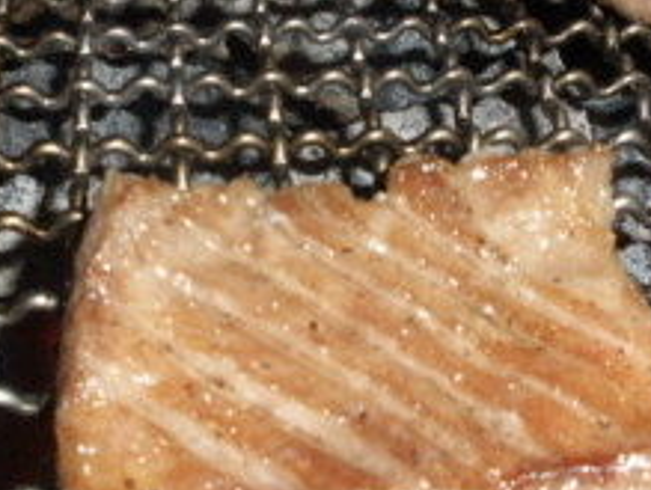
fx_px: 1432
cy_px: 143
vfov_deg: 19.3
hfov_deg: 25.6
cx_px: 273
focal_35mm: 76
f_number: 10
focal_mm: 6.6
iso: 200
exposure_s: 1/30
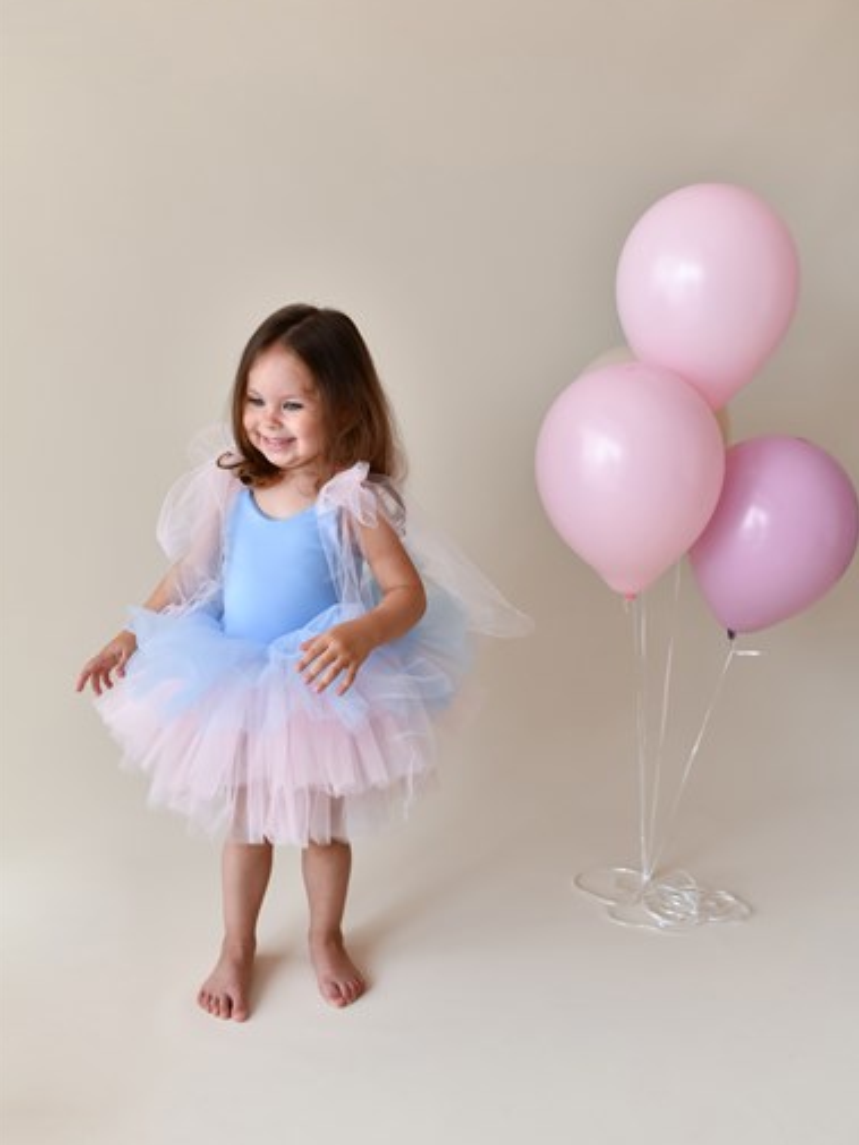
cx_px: 433
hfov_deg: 36.8
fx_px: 1290
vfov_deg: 47.8
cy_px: 538
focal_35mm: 39
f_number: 2.8
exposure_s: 1/250
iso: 125
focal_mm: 35
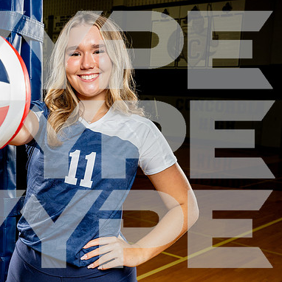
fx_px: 470
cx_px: 89
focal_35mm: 51
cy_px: 139
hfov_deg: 33.0
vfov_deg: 33.4
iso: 1000
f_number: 8
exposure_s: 1/250
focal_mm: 36
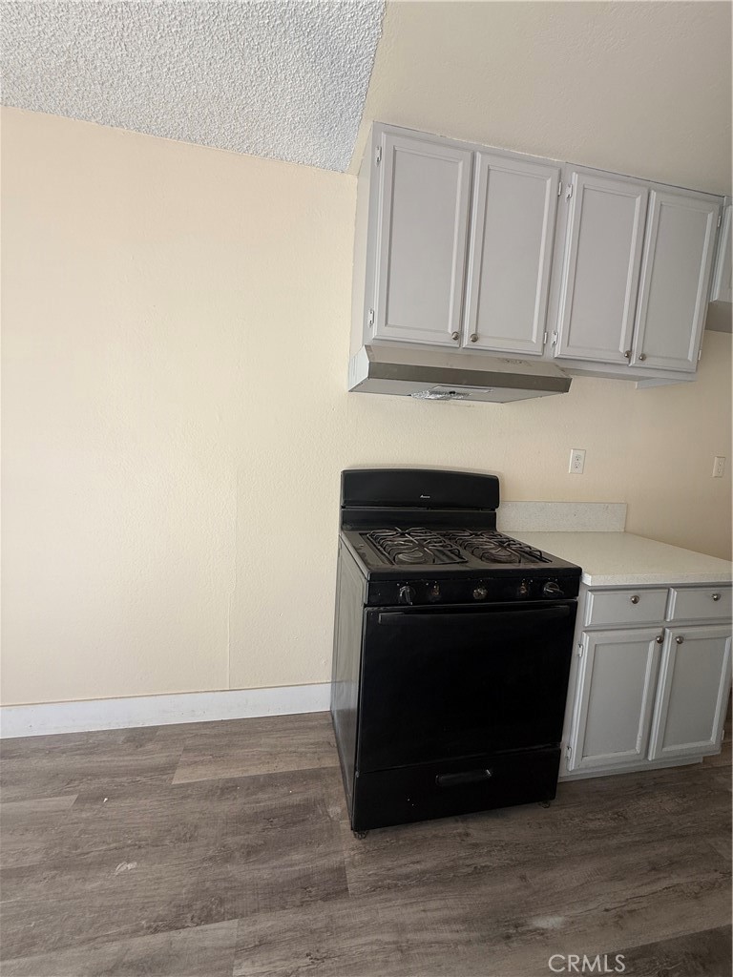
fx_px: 395
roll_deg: -3.8
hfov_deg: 85.7
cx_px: 366
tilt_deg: -6.0
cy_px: 488
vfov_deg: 102.1
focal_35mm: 14
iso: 64
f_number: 2.2
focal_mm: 2.22
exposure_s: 1/99
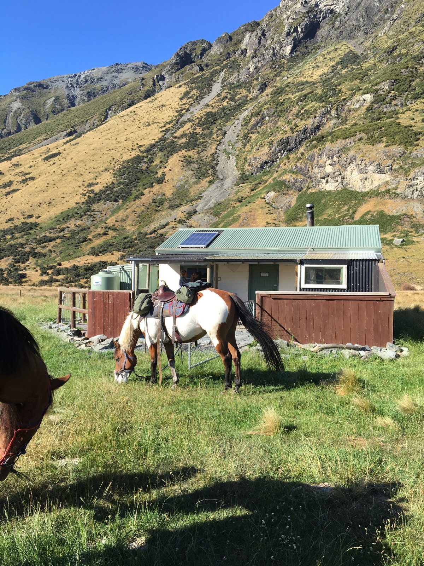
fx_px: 474
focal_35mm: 29
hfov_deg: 48.2
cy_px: 283
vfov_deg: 61.7
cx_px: 212
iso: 25
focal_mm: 4.15
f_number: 2.2
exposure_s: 1/818
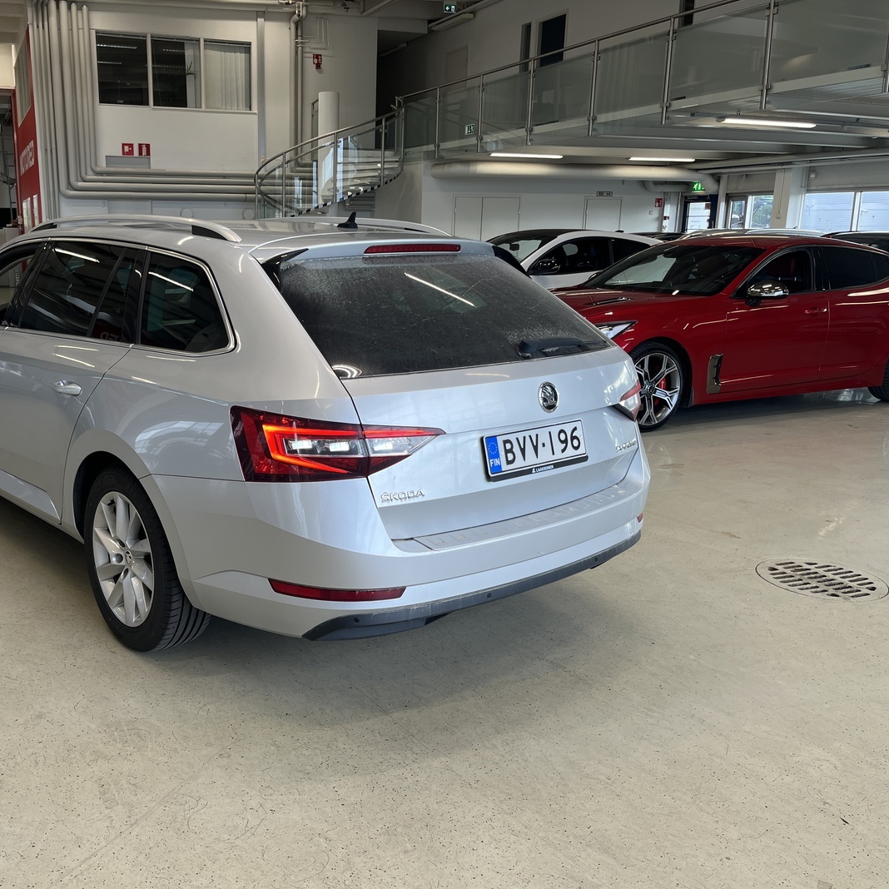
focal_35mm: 31
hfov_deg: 51.5
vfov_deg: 52.5
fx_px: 901
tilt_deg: -13.6
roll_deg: +0.8
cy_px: 447
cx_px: 296
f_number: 1.6
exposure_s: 1/124
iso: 40
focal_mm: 5.1
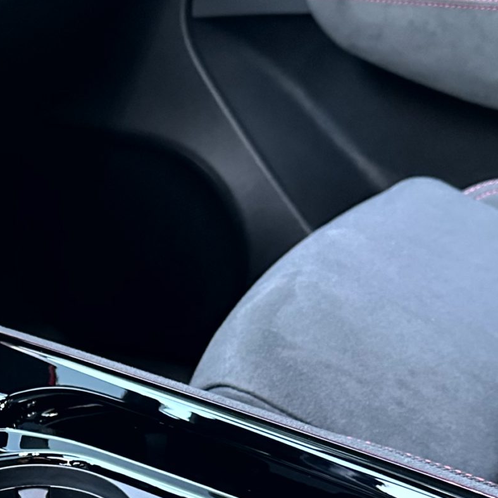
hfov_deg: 23.8
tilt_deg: -29.4
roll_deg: +4.0
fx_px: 1123
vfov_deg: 24.2
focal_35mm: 69
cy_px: 464
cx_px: -17
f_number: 1.78
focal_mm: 6.86
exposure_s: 1/33
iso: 800
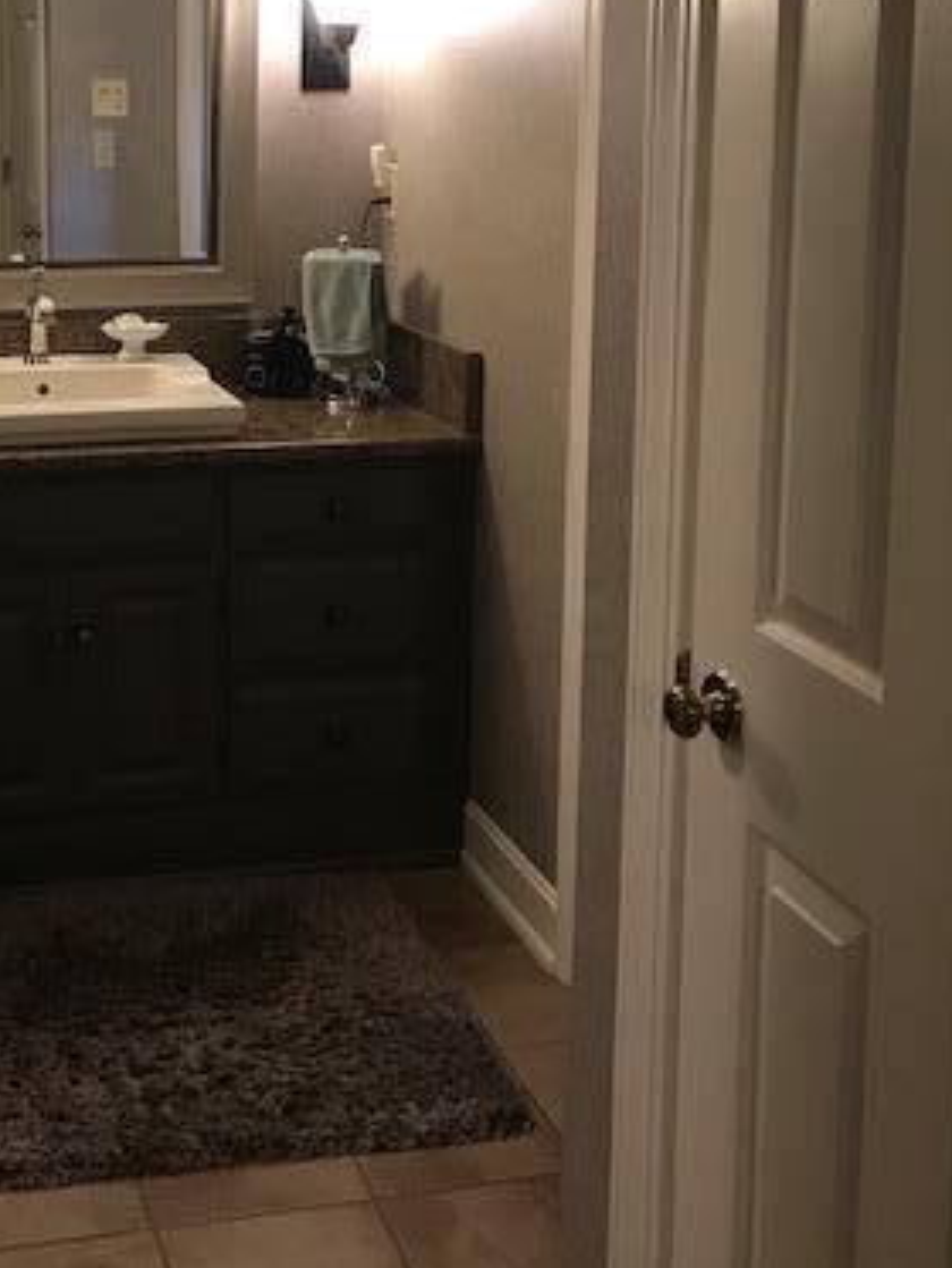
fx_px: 1759
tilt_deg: -7.5
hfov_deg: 29.4
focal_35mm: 48
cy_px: 306
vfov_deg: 38.5
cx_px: 153
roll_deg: +0.7
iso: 50
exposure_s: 1/15
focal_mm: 3.99
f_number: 1.8
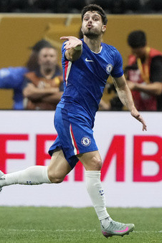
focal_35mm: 906
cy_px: 122
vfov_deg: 2.3
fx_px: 6115
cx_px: 85
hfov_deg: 1.5
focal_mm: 400
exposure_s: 1/4000
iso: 5000
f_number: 2.8
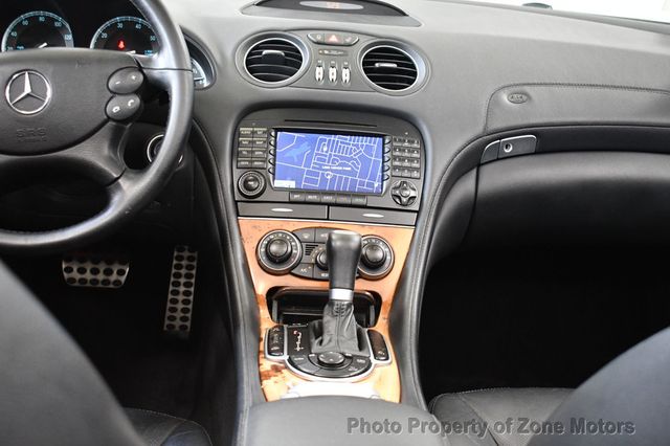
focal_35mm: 51
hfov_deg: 38.9
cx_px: 335
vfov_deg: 26.5
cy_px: 223
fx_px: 949
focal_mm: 34
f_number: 4.5
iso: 4000
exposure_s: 1/60
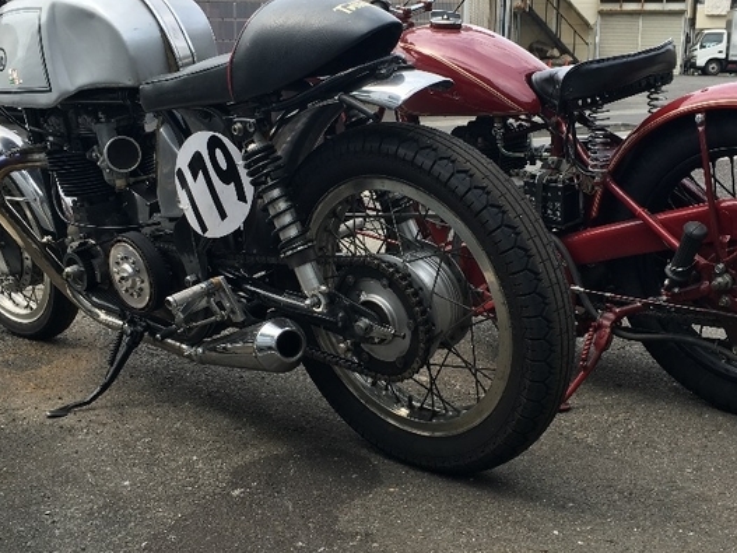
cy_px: 246
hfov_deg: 42.9
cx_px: 392
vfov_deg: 32.8
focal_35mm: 44
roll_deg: -0.5
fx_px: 937
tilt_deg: -12.9
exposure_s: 1/466
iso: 25
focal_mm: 4.15
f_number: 2.2
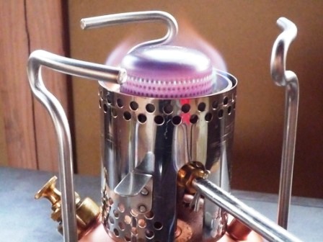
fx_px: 551
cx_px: 162
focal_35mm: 59
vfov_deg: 24.8
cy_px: 121
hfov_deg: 32.7
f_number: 4.7
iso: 3200
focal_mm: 10.4
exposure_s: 1/30
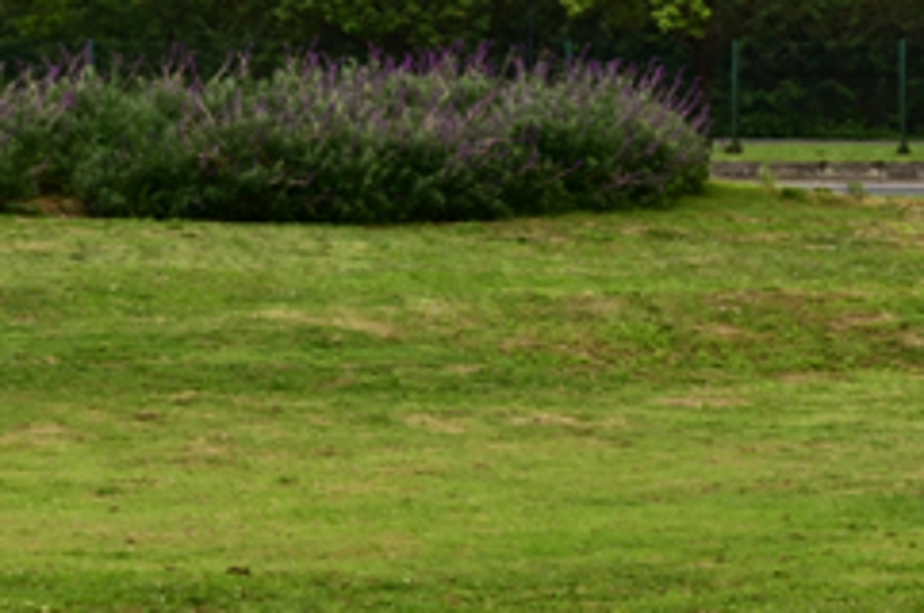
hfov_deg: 5.9
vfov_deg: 3.9
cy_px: 257
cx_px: 123
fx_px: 8946
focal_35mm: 349
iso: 100
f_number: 18
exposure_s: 1/40
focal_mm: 70
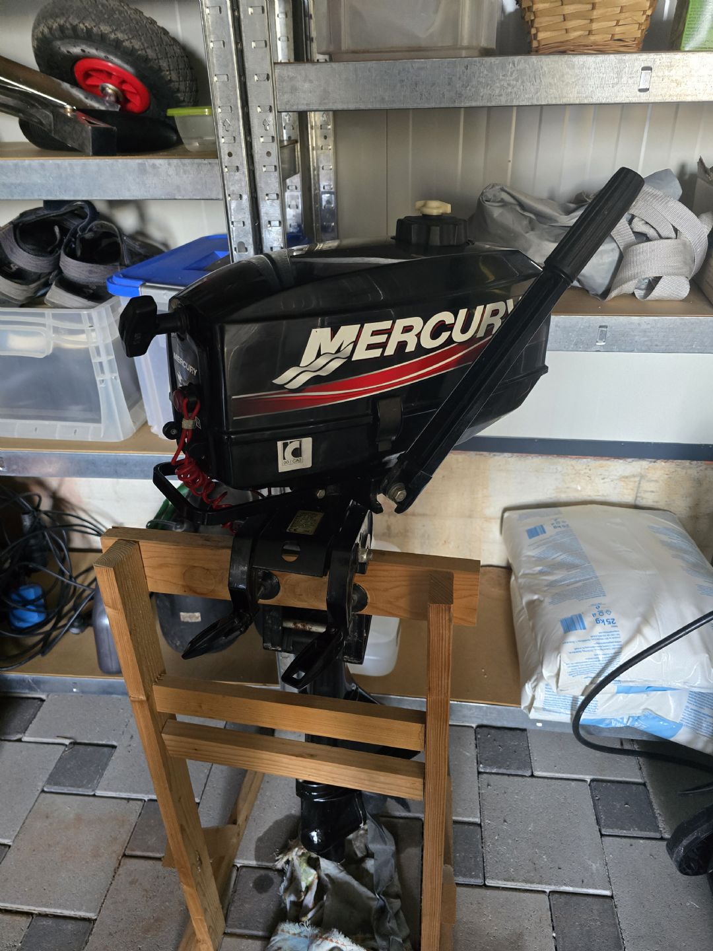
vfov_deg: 73.9
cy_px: 476
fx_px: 632
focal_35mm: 23
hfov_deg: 58.9
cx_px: 356
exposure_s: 1/100
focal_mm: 6.3
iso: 1250
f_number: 1.7
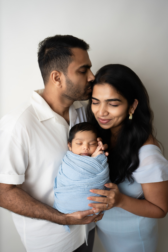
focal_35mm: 35
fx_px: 245
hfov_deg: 37.9
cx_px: 84
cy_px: 126
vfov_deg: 54.4
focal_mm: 35
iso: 100
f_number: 2.5
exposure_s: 1/200
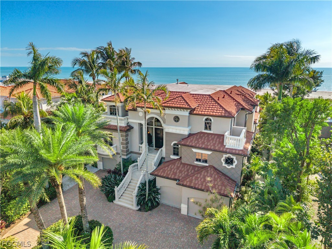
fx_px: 230
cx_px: 166
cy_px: 124
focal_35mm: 24
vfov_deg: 56.8
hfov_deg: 71.6
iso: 100
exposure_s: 1/500
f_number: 1.8
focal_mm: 8.67
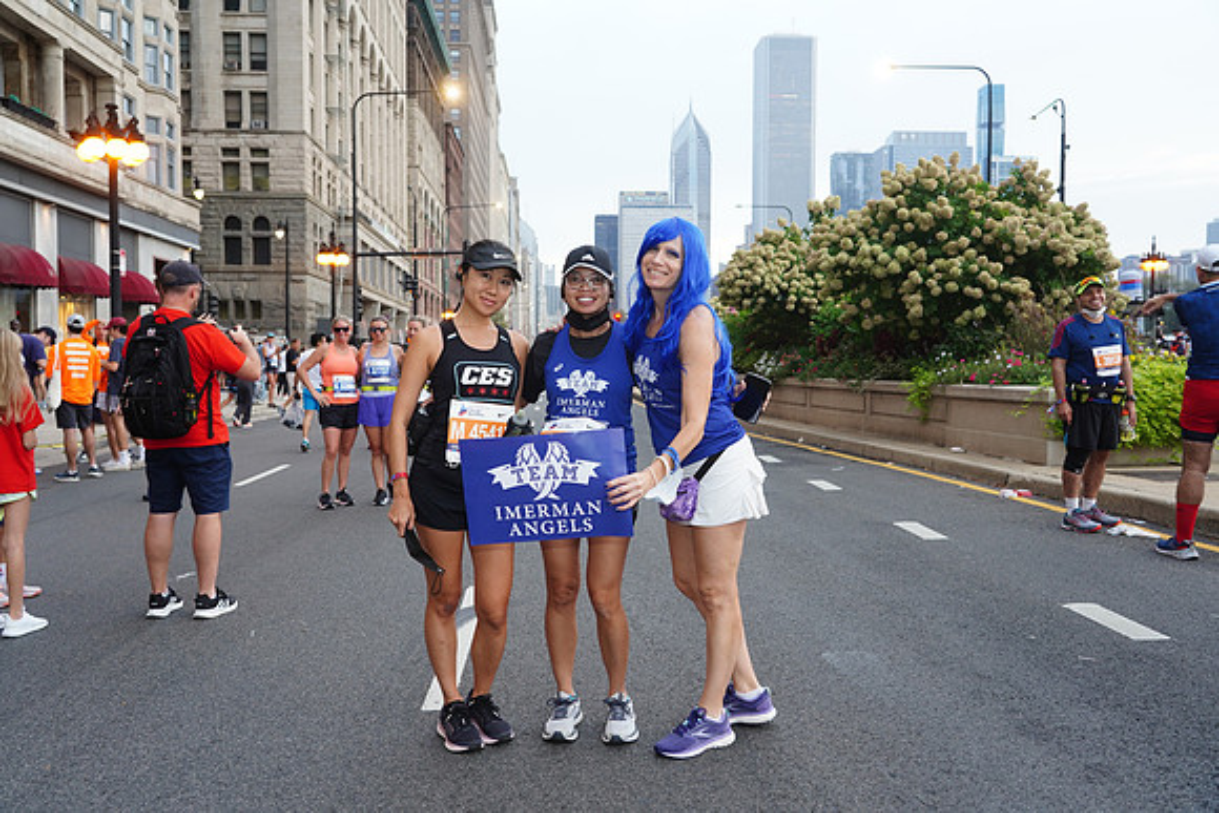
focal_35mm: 30
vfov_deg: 43.6
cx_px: 610
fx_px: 1016
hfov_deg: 61.9
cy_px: 406
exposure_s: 1/80
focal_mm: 30
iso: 500
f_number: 4.5
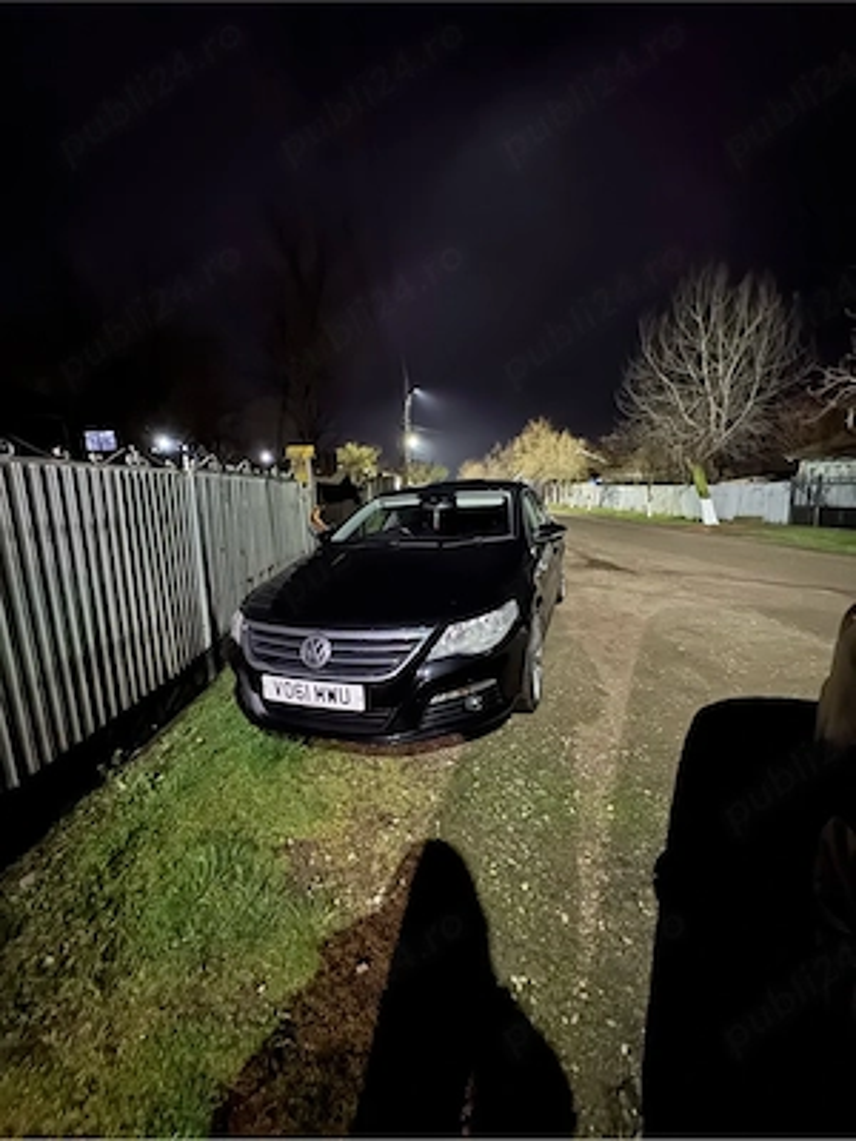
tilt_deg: -9.6
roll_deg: +1.5
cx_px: 428
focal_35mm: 14
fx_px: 462
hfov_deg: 85.7
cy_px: 570
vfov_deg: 102.1
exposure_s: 1/4
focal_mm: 2.22
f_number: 2.2
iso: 2500
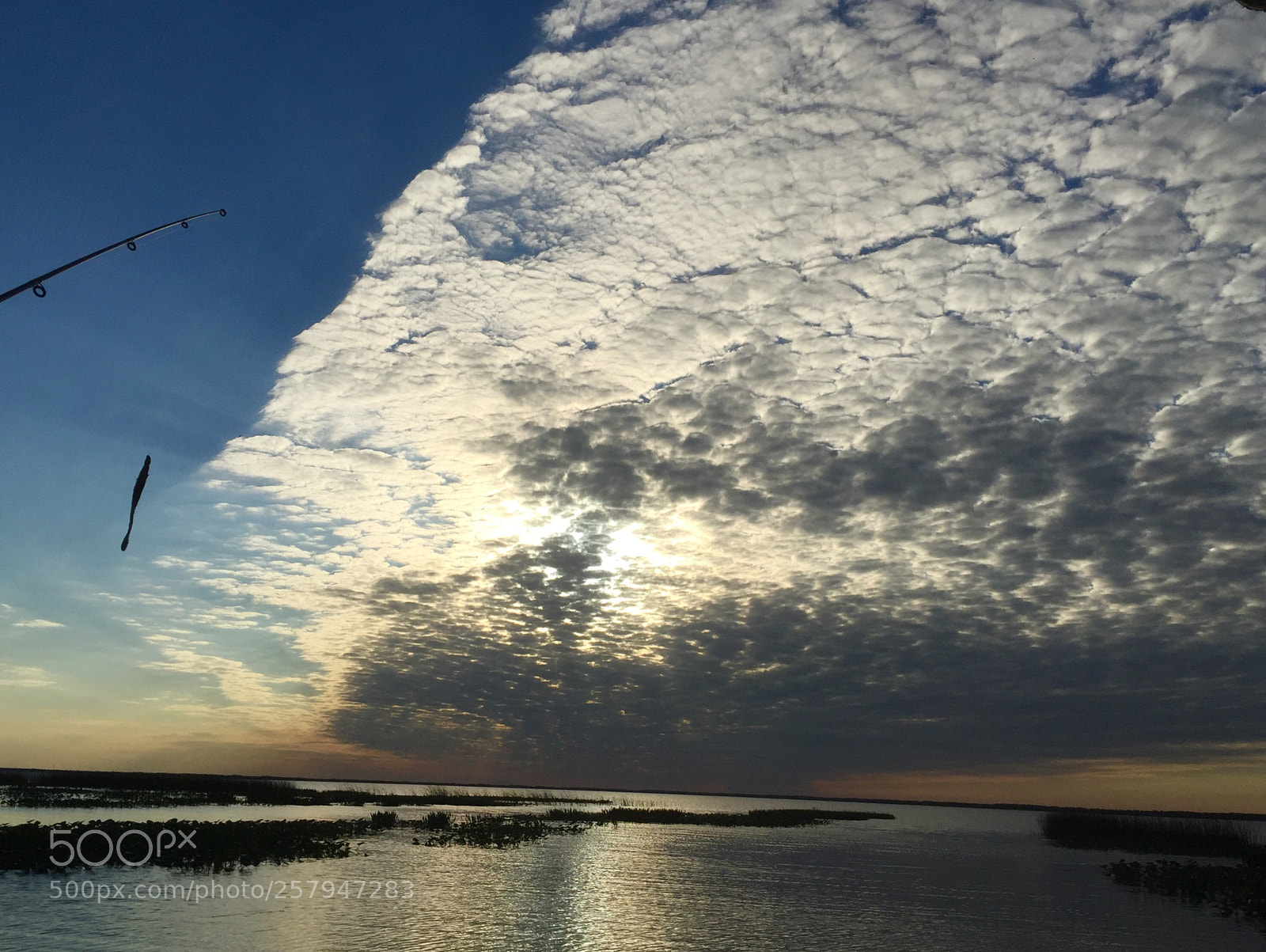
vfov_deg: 48.3
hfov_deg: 61.6
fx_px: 1062
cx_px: 633
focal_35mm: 29
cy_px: 476
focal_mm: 4.15
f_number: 2.2
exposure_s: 1/7937
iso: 32
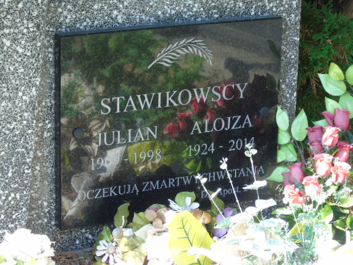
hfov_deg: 15.9
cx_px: 176
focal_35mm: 124
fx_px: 1265
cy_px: 132
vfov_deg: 12.0
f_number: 4.6
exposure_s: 1/60
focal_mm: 22
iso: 80
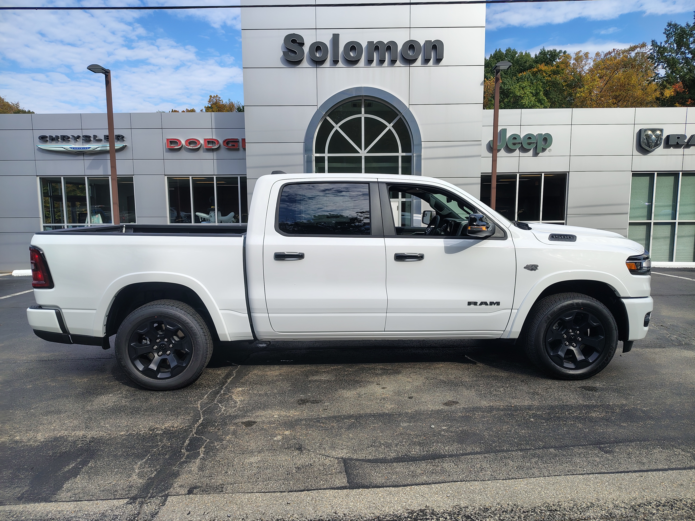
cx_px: 348
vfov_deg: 56.8
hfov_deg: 71.6
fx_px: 482
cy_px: 260
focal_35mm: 24
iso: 101
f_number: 1.8
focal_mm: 5.56
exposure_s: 1/1323
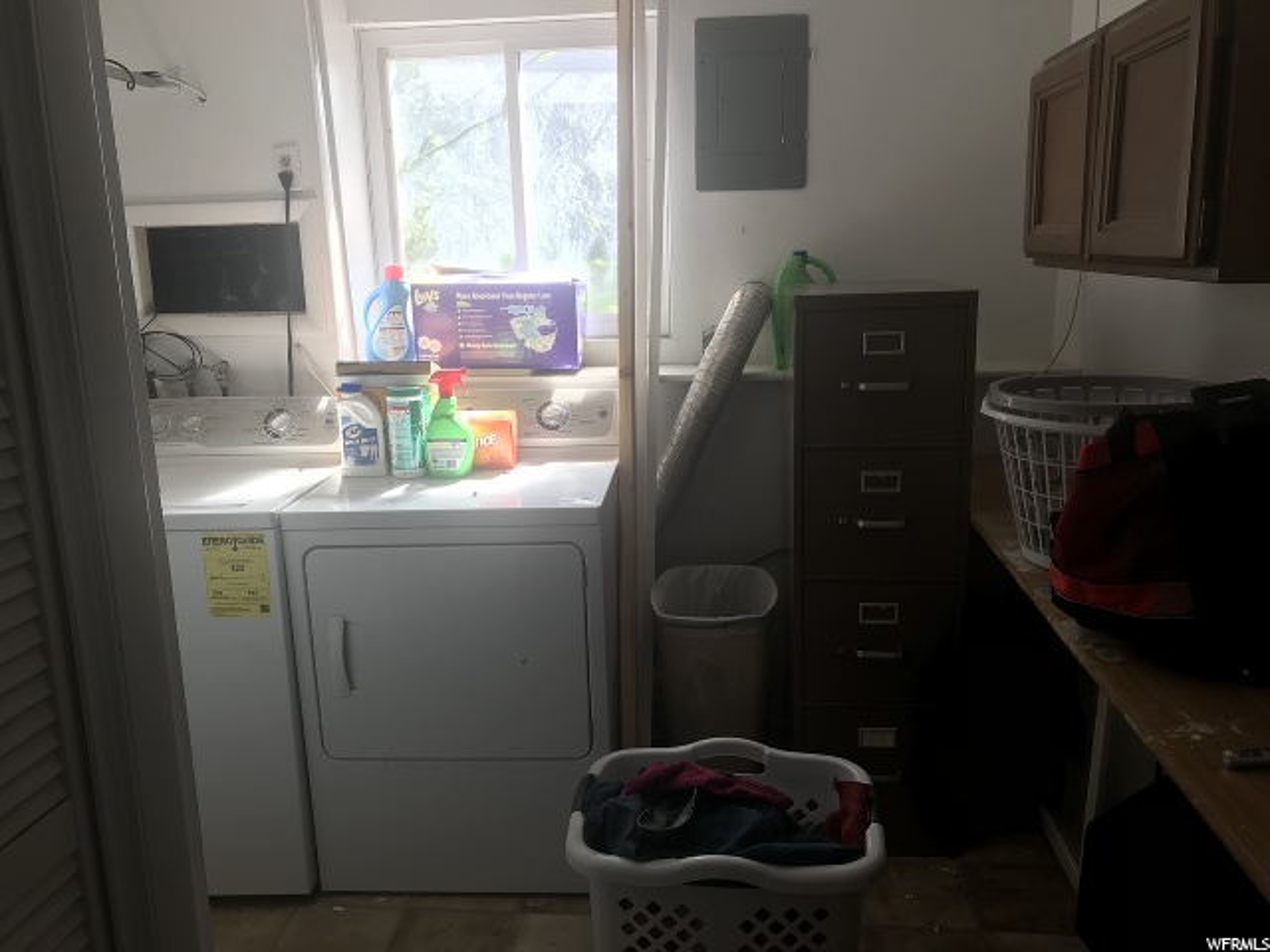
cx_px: 635
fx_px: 1027
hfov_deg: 63.4
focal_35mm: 28
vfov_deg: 49.7
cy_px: 476
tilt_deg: -12.8
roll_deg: +1.1
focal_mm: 3.99
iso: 20
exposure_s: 1/124
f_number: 1.8
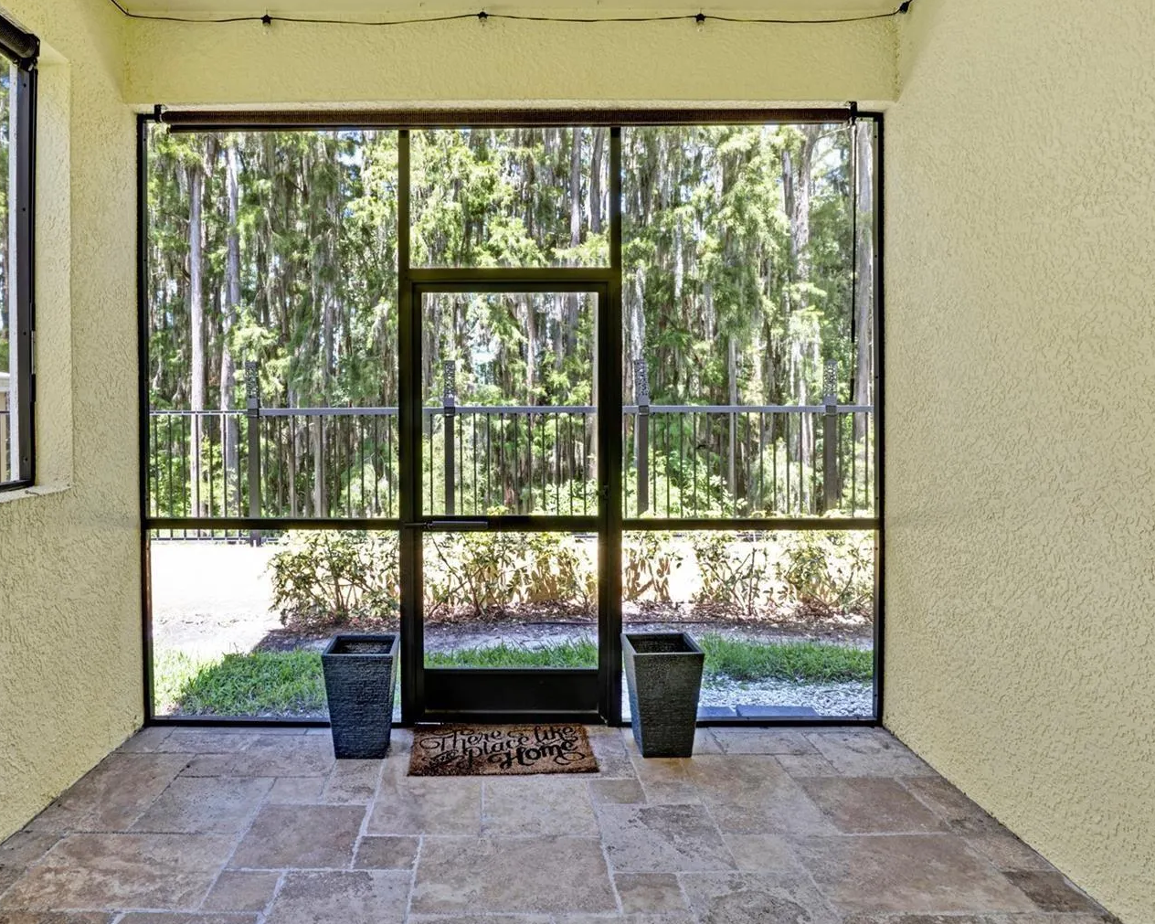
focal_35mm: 20
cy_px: 457
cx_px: 524
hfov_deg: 81.3
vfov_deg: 69.2
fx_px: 670
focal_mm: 11
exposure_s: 1/6
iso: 320
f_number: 16
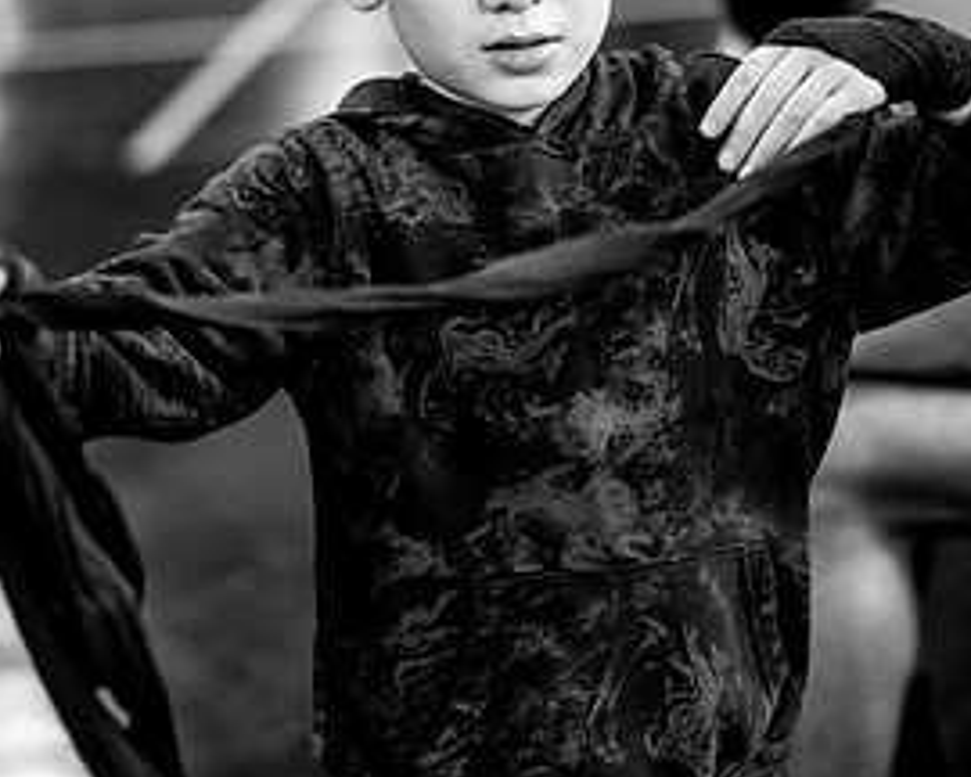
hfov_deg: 19.0
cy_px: 135
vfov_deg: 15.1
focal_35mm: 101
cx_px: 435
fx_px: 2903
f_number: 1.8
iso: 4000
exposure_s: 1/400
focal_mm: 50
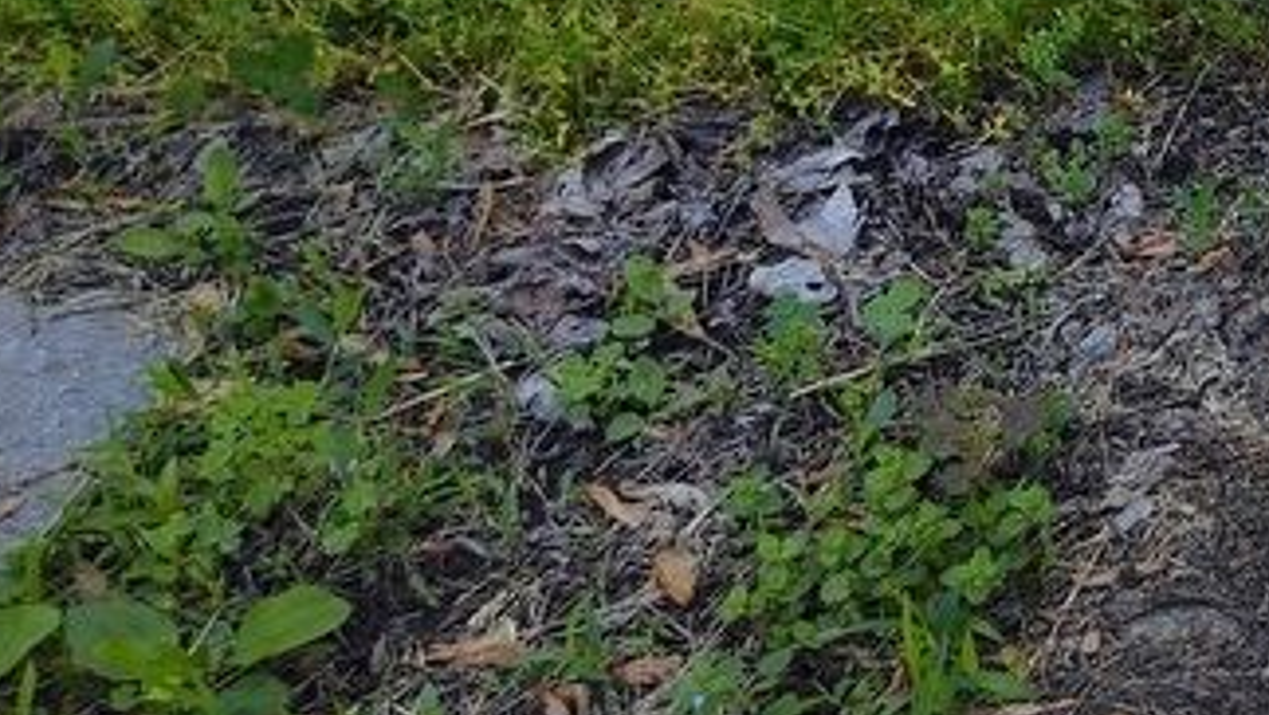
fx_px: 2087
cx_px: 1509
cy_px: -16
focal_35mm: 62
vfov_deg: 18.9
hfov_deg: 29.3
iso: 100
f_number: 1.8
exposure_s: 1/200
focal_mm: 5.56
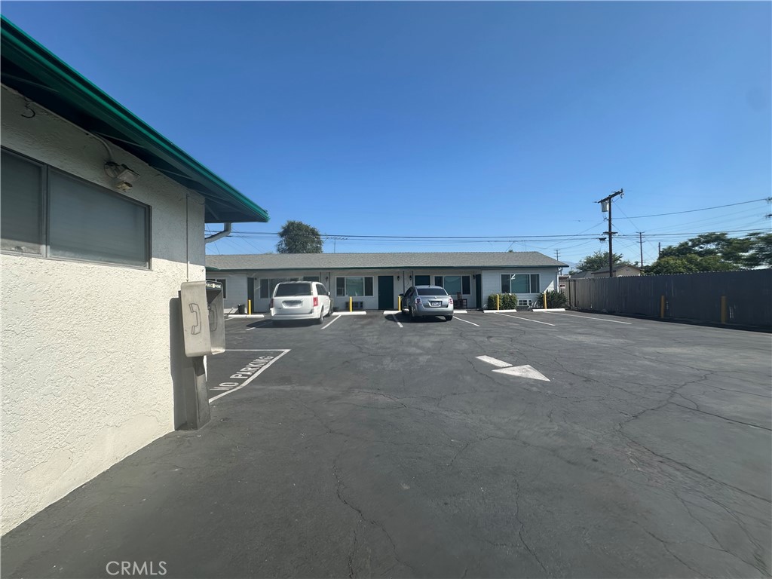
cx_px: 386
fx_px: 312
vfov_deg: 85.7
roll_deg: +0.1
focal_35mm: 14
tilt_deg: +1.3
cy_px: 290
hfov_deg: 102.1
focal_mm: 2.22
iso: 50
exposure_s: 1/1511
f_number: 2.2
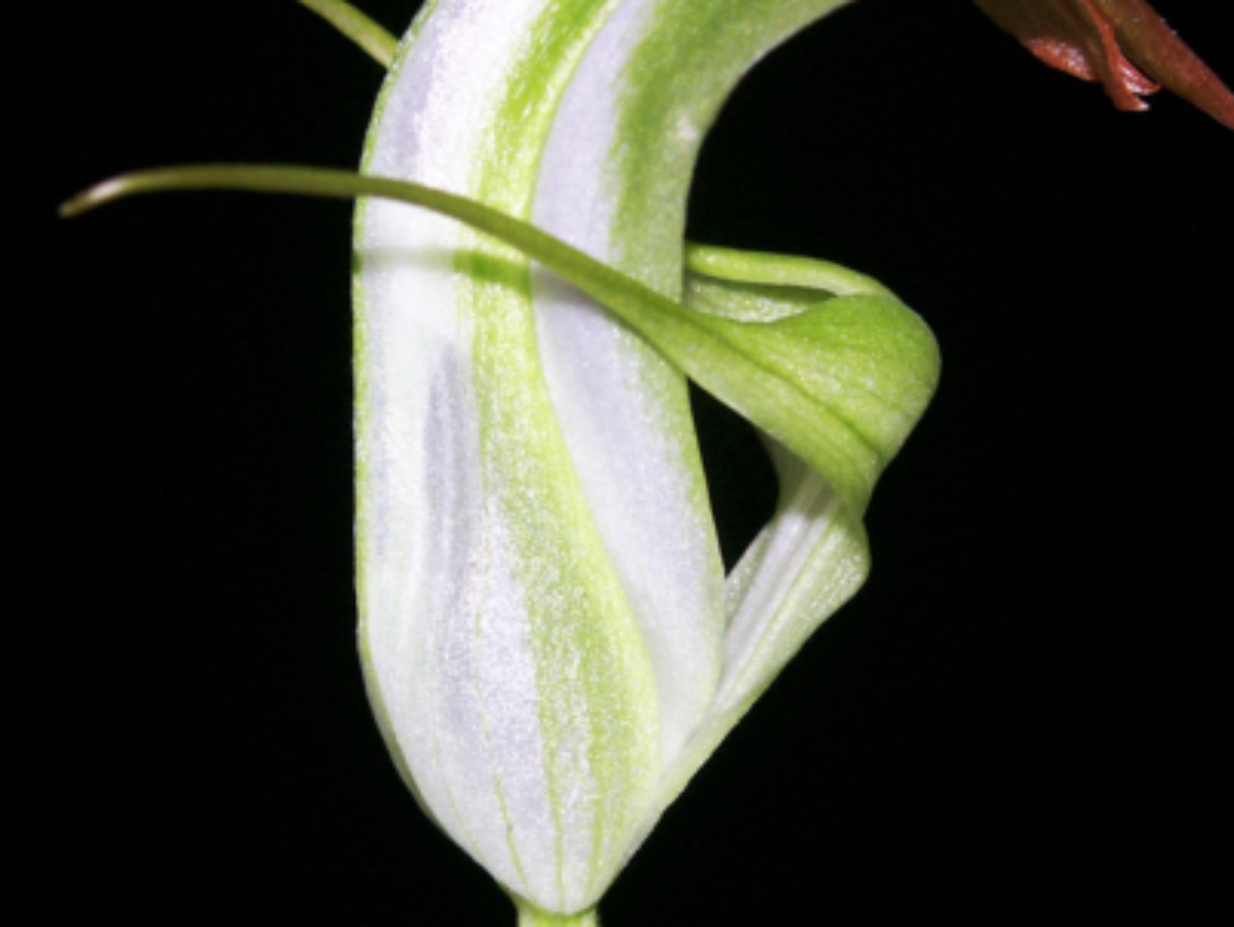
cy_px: 344
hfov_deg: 6.0
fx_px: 11842
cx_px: 694
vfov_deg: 4.5
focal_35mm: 332
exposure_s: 1/180
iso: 100
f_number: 5.6
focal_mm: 42.31
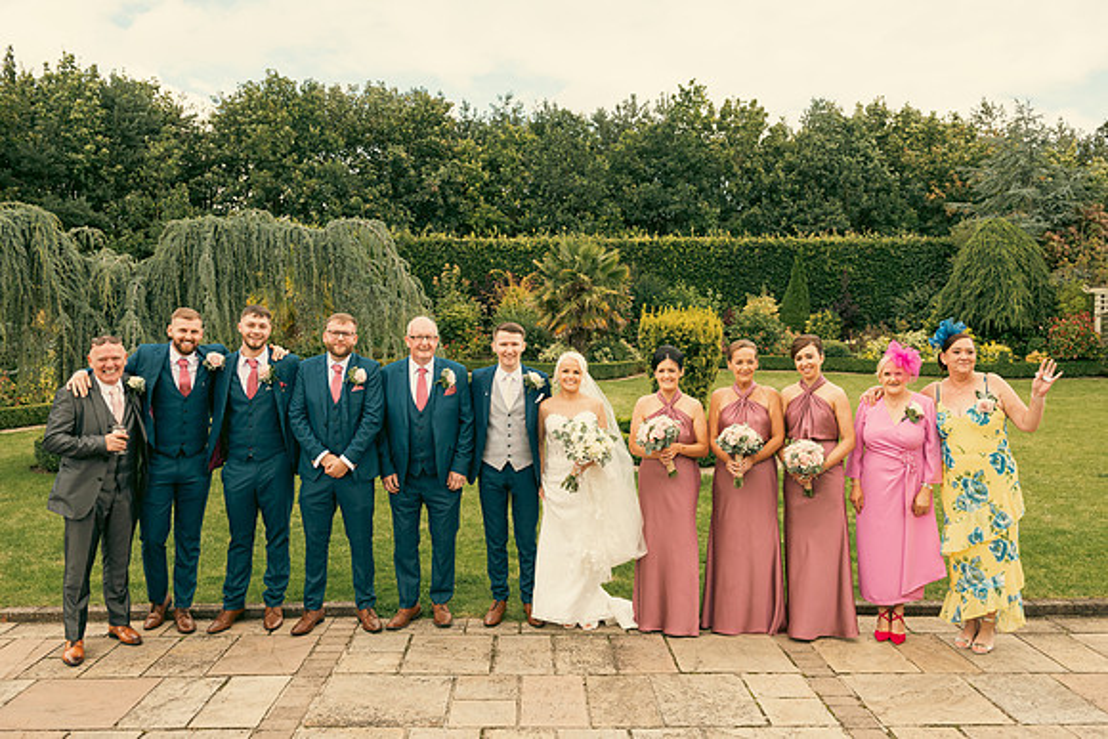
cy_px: 370
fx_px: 954
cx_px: 554
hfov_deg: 60.3
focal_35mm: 31
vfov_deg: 42.3
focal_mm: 31
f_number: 6.3
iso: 200
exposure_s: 1/320
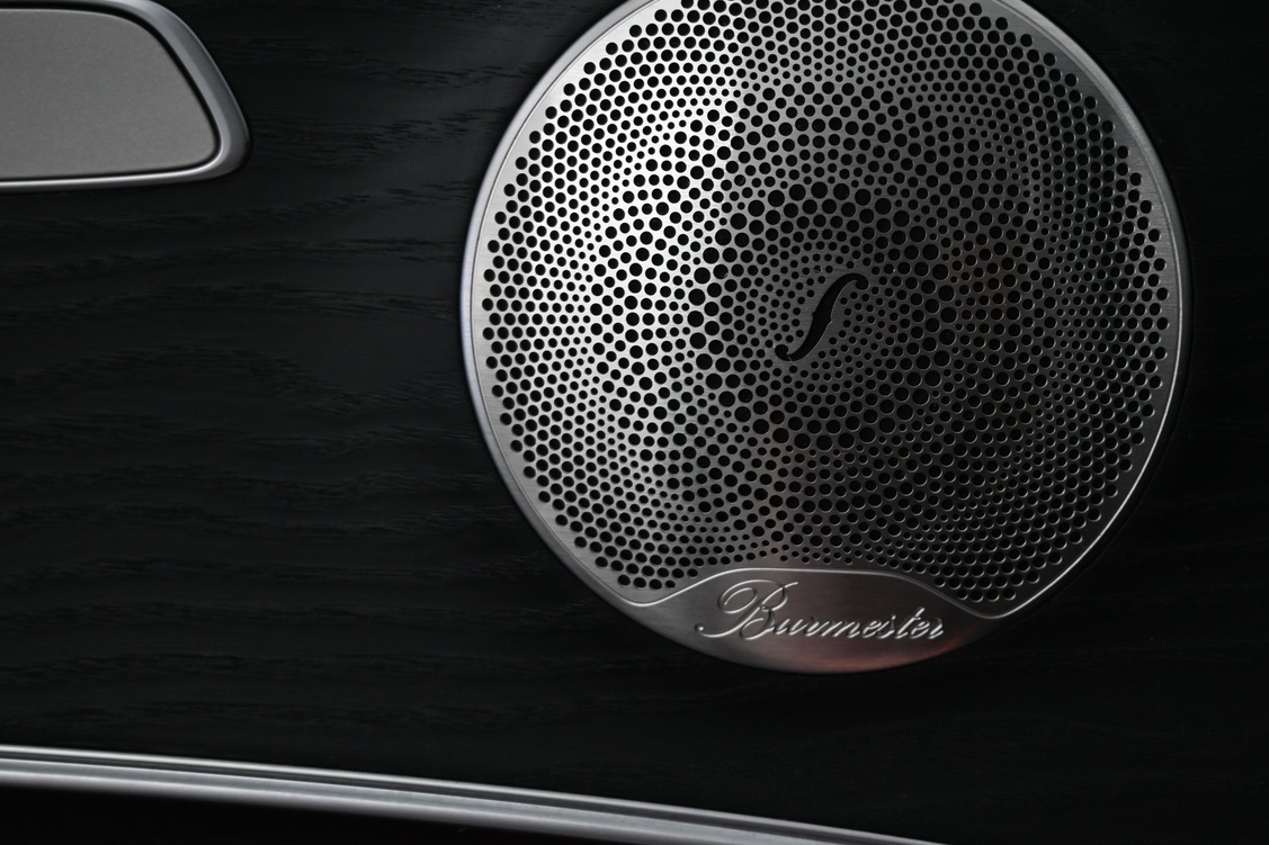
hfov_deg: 42.0
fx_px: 1634
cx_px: 825
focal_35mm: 46
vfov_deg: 28.8
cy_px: 282
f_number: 4
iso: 560
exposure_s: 1/30
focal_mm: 21.5
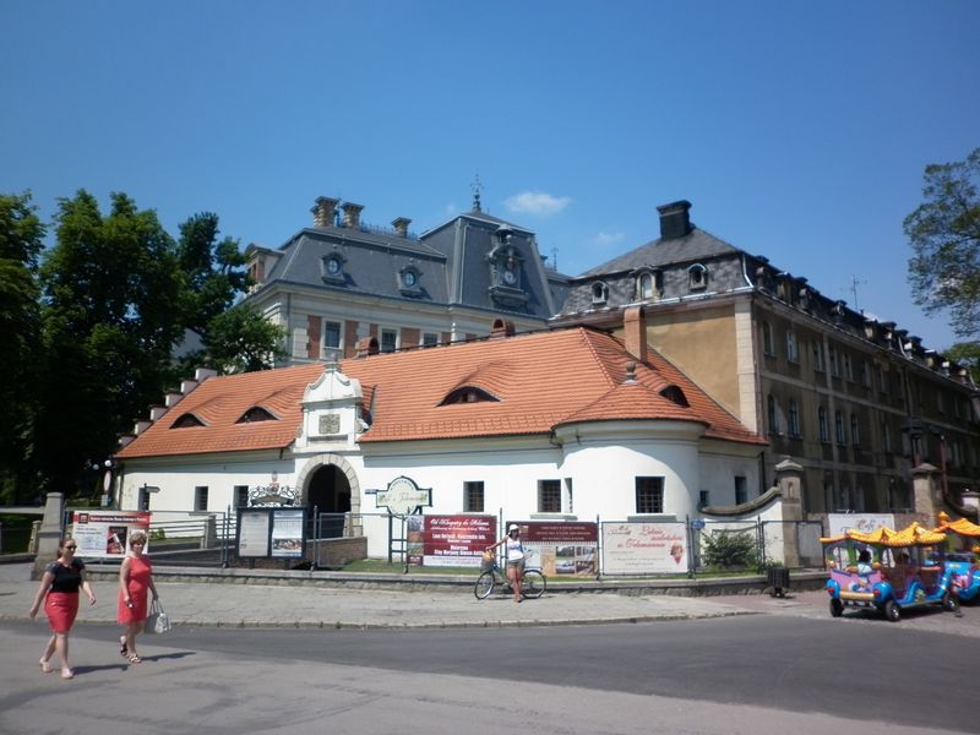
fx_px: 793
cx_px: 490
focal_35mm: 28
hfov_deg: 63.4
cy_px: 368
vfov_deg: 49.7
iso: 80
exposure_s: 1/250
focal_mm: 5
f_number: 7.1
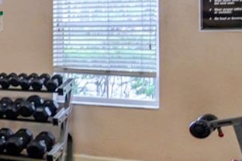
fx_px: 568
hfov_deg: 17.0
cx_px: -256
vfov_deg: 16.1
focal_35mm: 85
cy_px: 36
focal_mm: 11
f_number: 8
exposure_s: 1/8
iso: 250
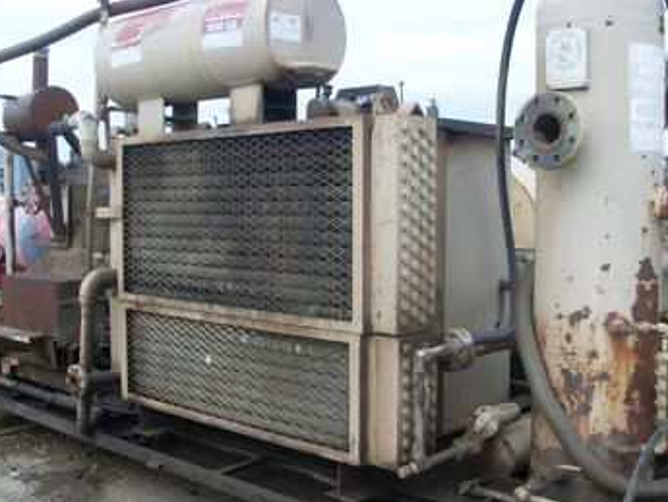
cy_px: 260
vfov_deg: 32.9
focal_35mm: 44
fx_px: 849
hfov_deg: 42.9
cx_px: 376
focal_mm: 6.3
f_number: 7.7
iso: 80
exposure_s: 1/60
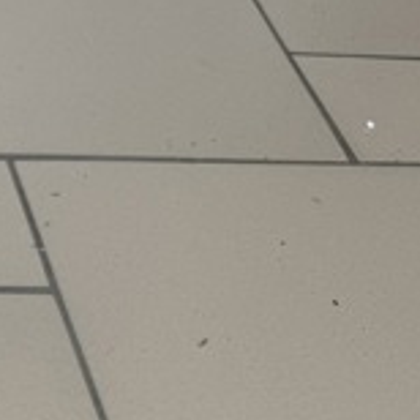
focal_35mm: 88
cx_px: -365
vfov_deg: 18.3
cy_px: 556
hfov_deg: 16.2
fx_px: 1208
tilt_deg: -53.6
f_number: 1.78
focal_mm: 6.76
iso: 64
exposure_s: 1/100
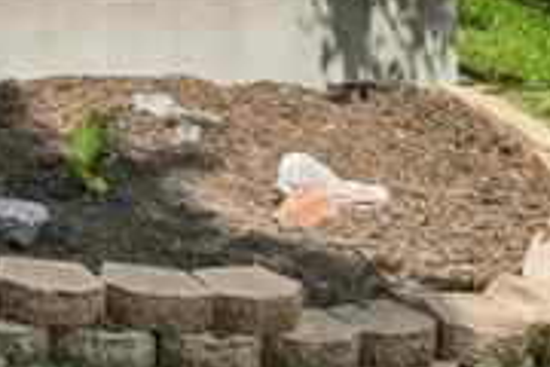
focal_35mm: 114
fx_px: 1742
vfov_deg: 10.5
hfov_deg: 14.4
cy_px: -476
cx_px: -602
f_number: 10
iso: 400
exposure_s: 1/500
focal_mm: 16
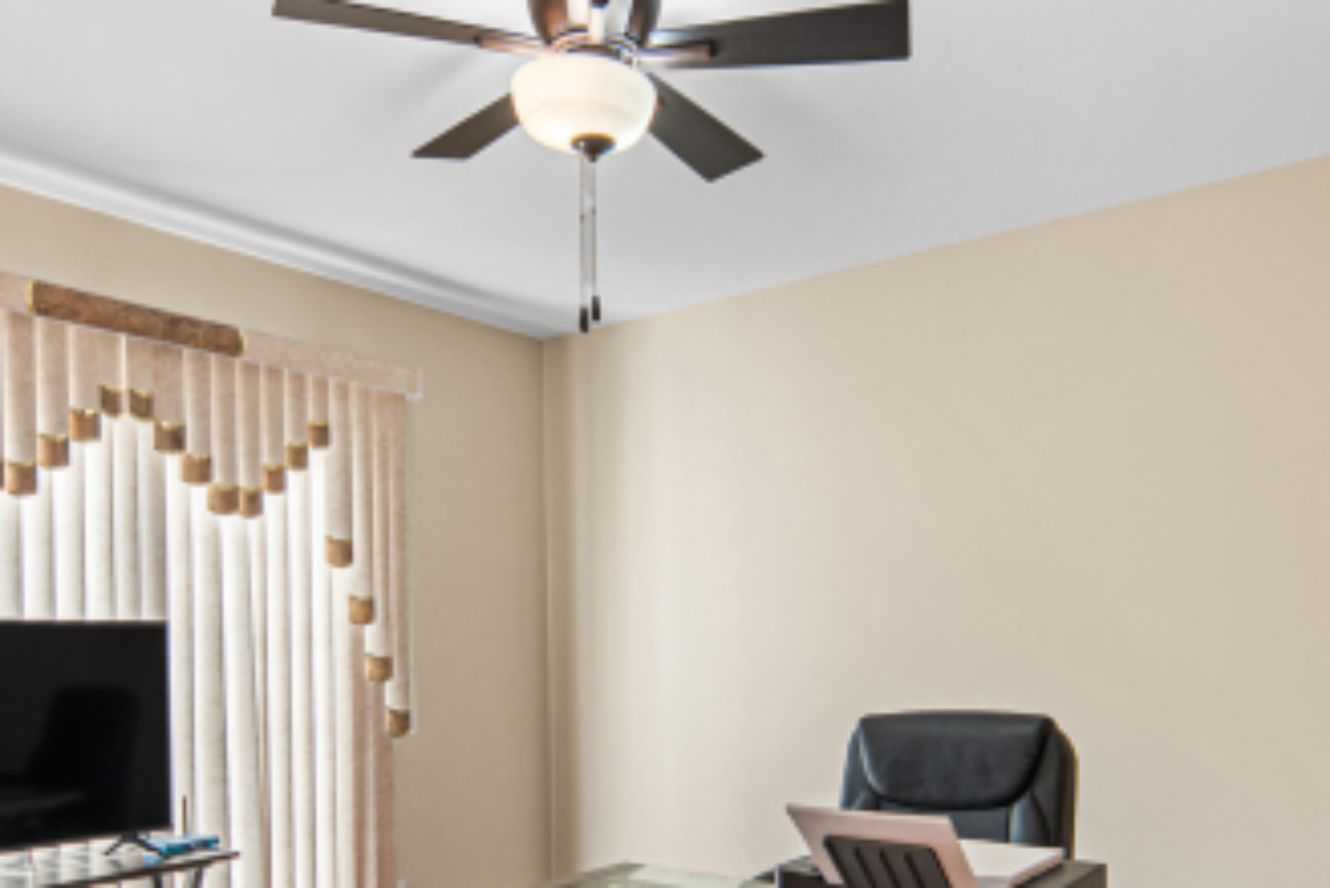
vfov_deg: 40.3
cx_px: 618
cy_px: 637
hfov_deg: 58.6
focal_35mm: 32
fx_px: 1183
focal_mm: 14
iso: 250
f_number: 10
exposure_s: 1/40
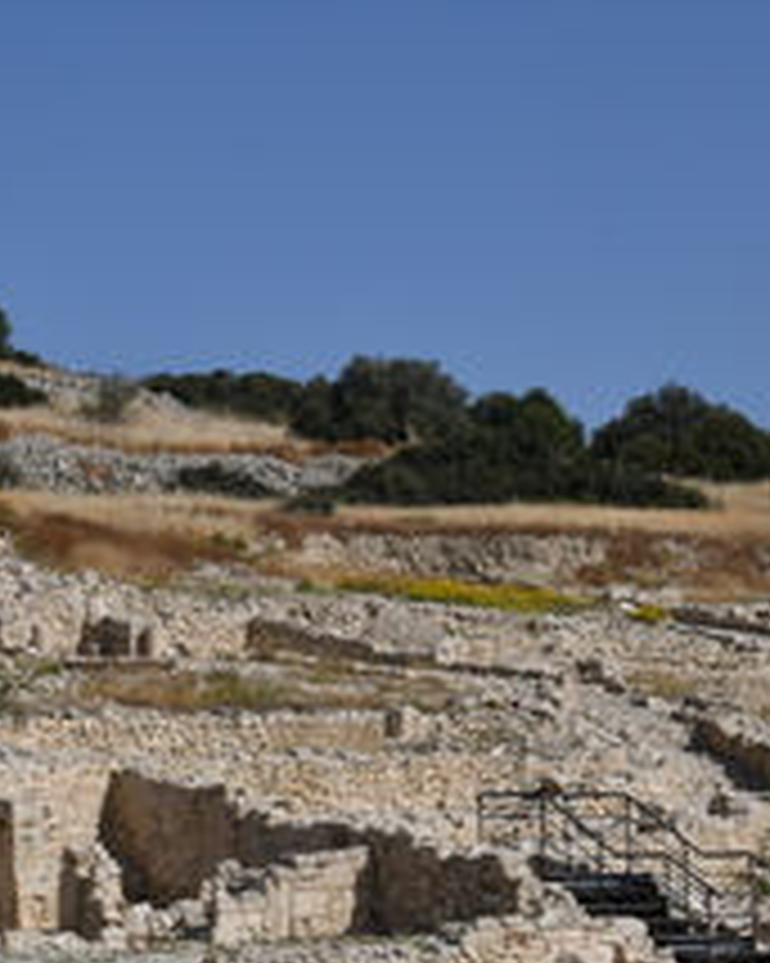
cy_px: 650
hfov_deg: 13.9
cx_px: 140
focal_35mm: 110
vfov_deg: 17.4
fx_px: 3136
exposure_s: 1/250
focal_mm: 38
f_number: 20
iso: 200
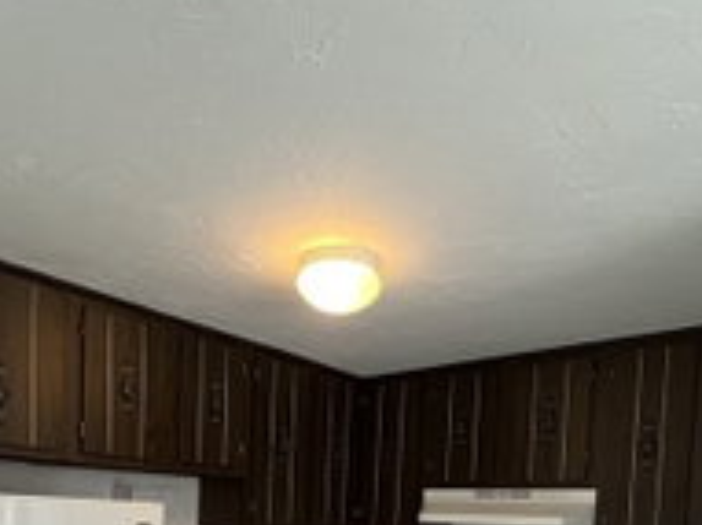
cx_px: 311
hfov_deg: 61.5
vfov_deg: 39.8
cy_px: 569
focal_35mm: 29
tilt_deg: -5.2
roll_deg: -1.8
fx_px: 588
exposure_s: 1/120
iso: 200
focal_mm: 1.57
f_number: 1.8
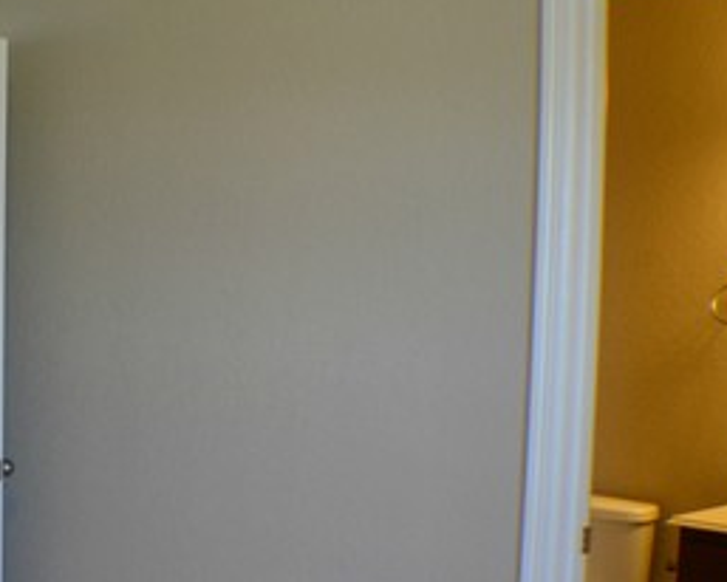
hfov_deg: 21.9
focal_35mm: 84
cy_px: 444
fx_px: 1809
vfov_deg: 18.2
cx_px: -6
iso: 400
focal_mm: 24
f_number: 4
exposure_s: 1/50
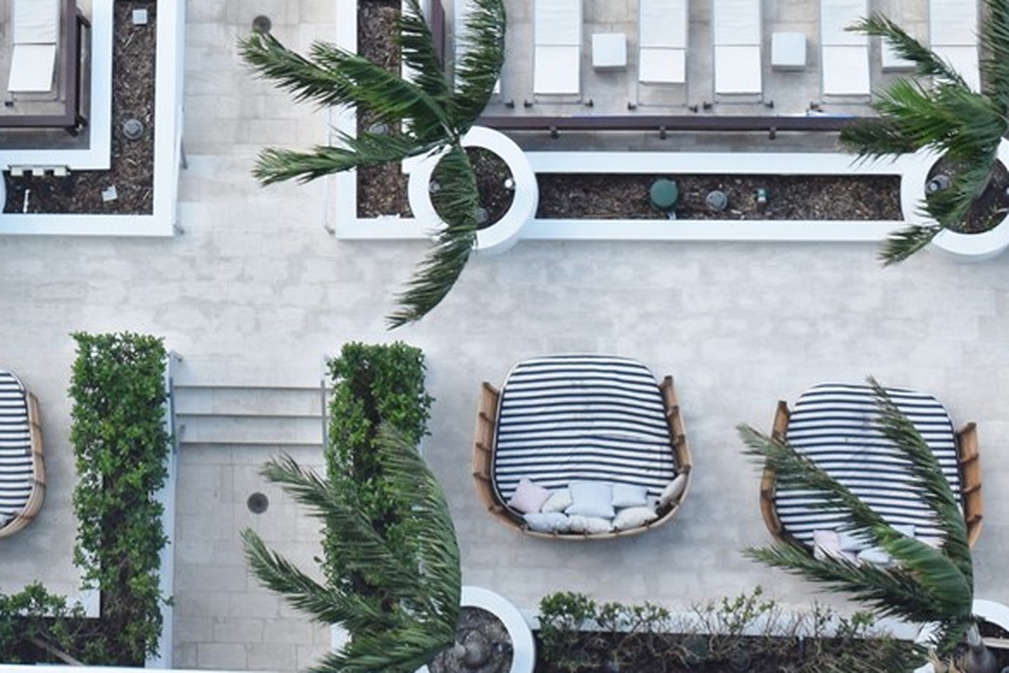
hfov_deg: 14.4
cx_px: -132
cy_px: -247
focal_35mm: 139
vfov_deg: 9.7
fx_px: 3897
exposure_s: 1/250
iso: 400
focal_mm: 32
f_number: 8
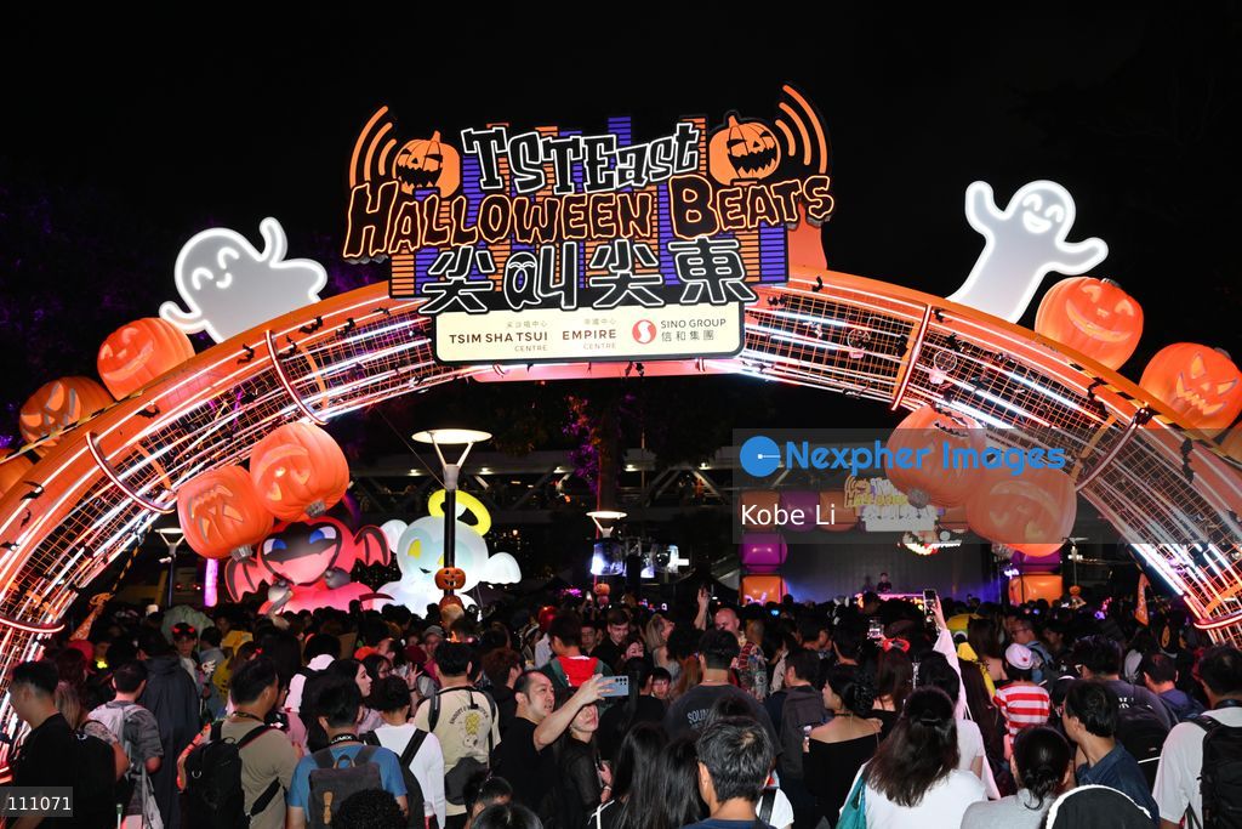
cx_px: 621
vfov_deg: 42.3
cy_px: 414
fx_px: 1070
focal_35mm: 31
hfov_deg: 60.3
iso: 1600
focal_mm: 31
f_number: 5
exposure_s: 1/100
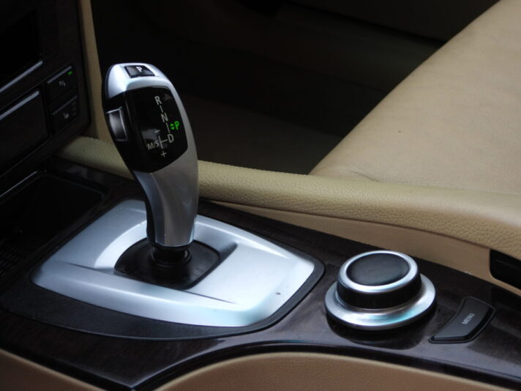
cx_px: 260
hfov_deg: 17.1
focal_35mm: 115
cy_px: 196
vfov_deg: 12.9
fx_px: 1731
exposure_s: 1/80
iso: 100
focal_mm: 20.7
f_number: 4
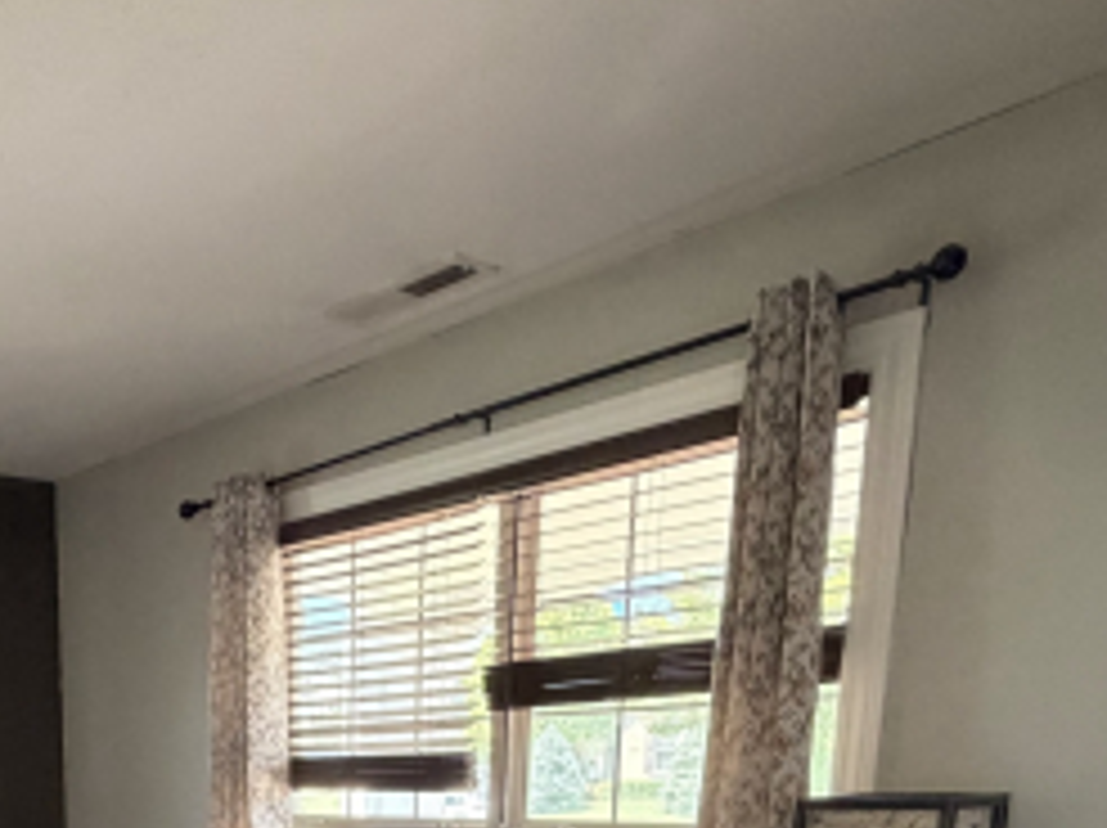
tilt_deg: -12.9
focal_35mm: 38
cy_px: 1026
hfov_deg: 44.7
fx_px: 1214
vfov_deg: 30.9
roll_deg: +1.6
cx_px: 115
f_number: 2.2
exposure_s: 1/94
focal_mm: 2.22
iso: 320
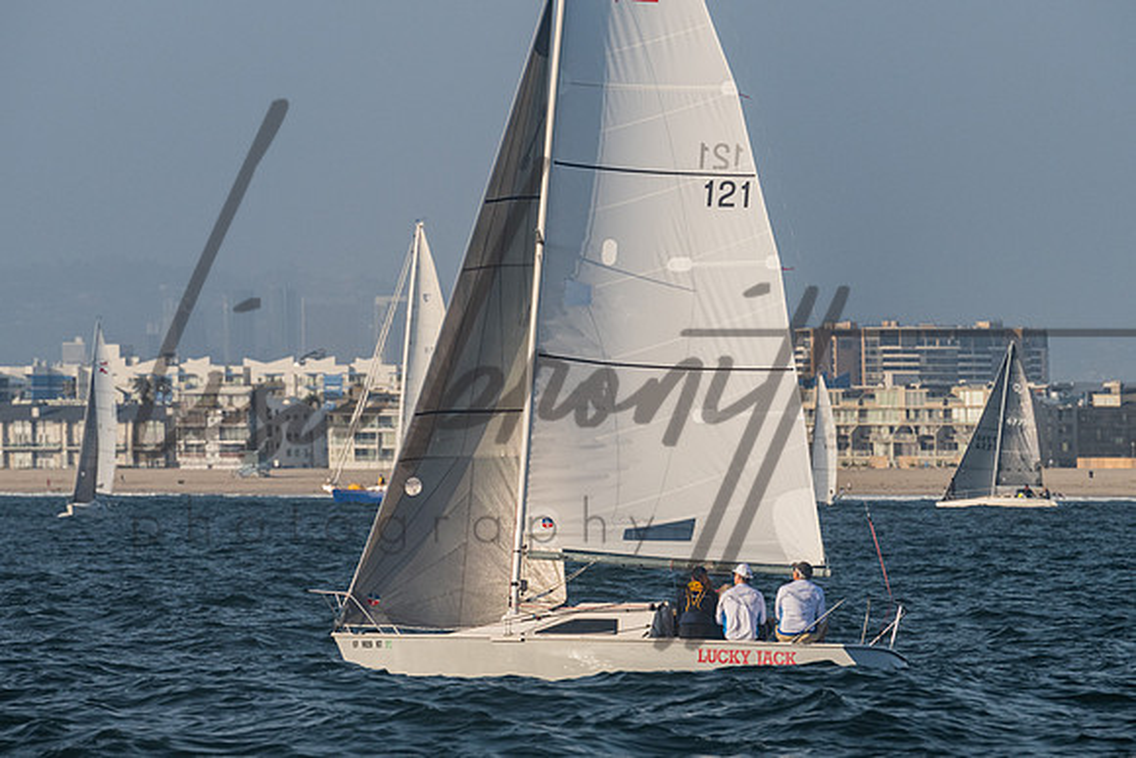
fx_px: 8901
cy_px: 395
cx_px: 582
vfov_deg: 4.9
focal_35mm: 282
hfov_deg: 7.3
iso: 400
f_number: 8
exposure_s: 1/800
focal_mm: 200
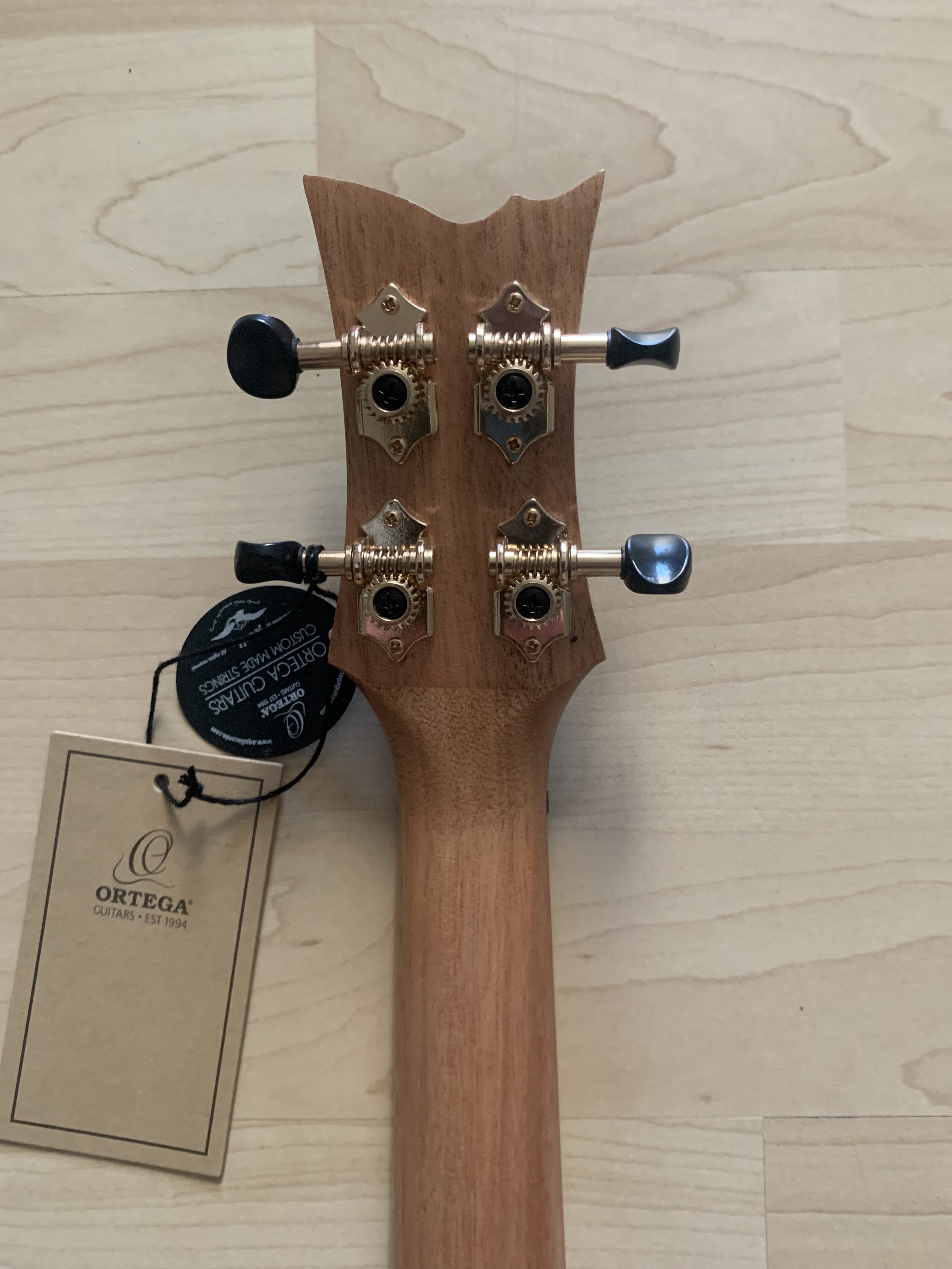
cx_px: 476
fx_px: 953
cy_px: 634
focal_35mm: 26
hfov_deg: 53.1
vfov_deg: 67.3
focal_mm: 4.25
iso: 250
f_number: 1.8
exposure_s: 1/60
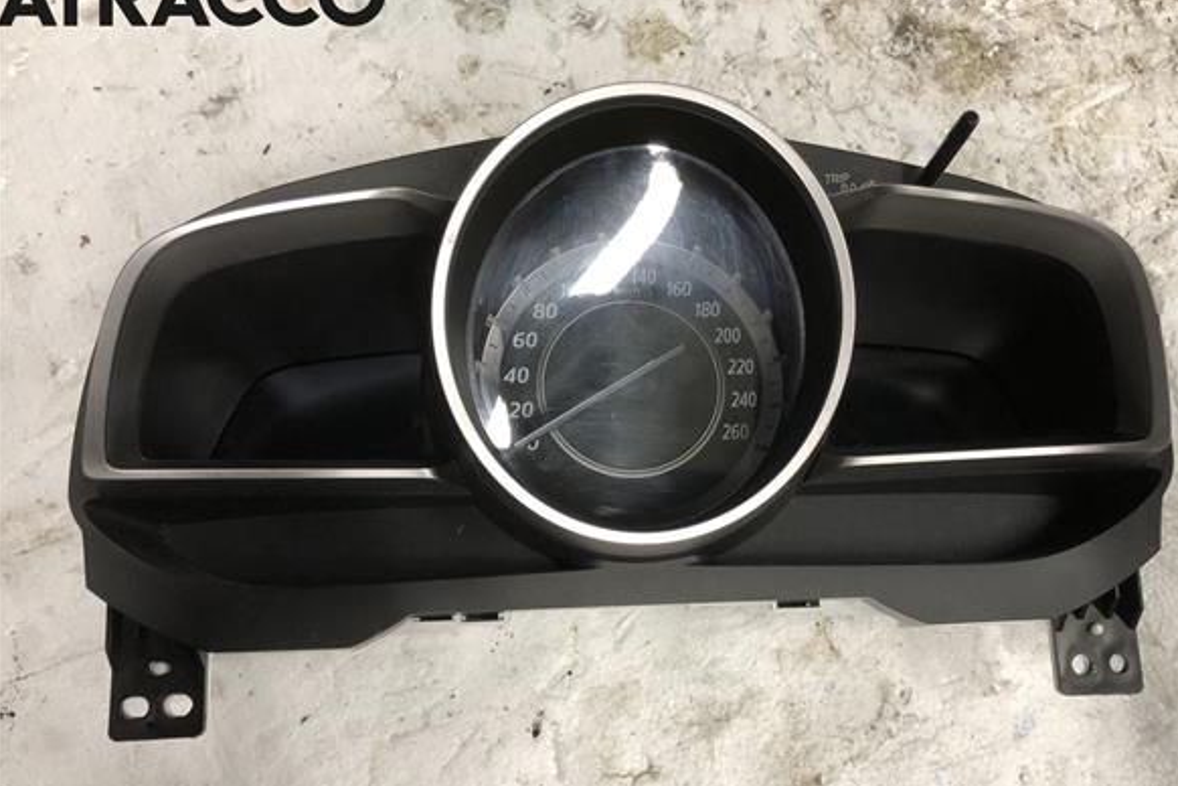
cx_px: 644
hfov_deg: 58.6
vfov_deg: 41.0
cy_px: 444
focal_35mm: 32
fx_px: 1047
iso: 40
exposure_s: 1/20
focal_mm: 3.99
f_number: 1.8
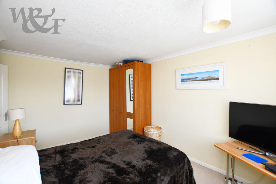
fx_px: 115
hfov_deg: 100.4
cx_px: 138
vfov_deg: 77.3
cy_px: 92
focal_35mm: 15
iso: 200
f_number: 4.5
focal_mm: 10
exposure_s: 1/80
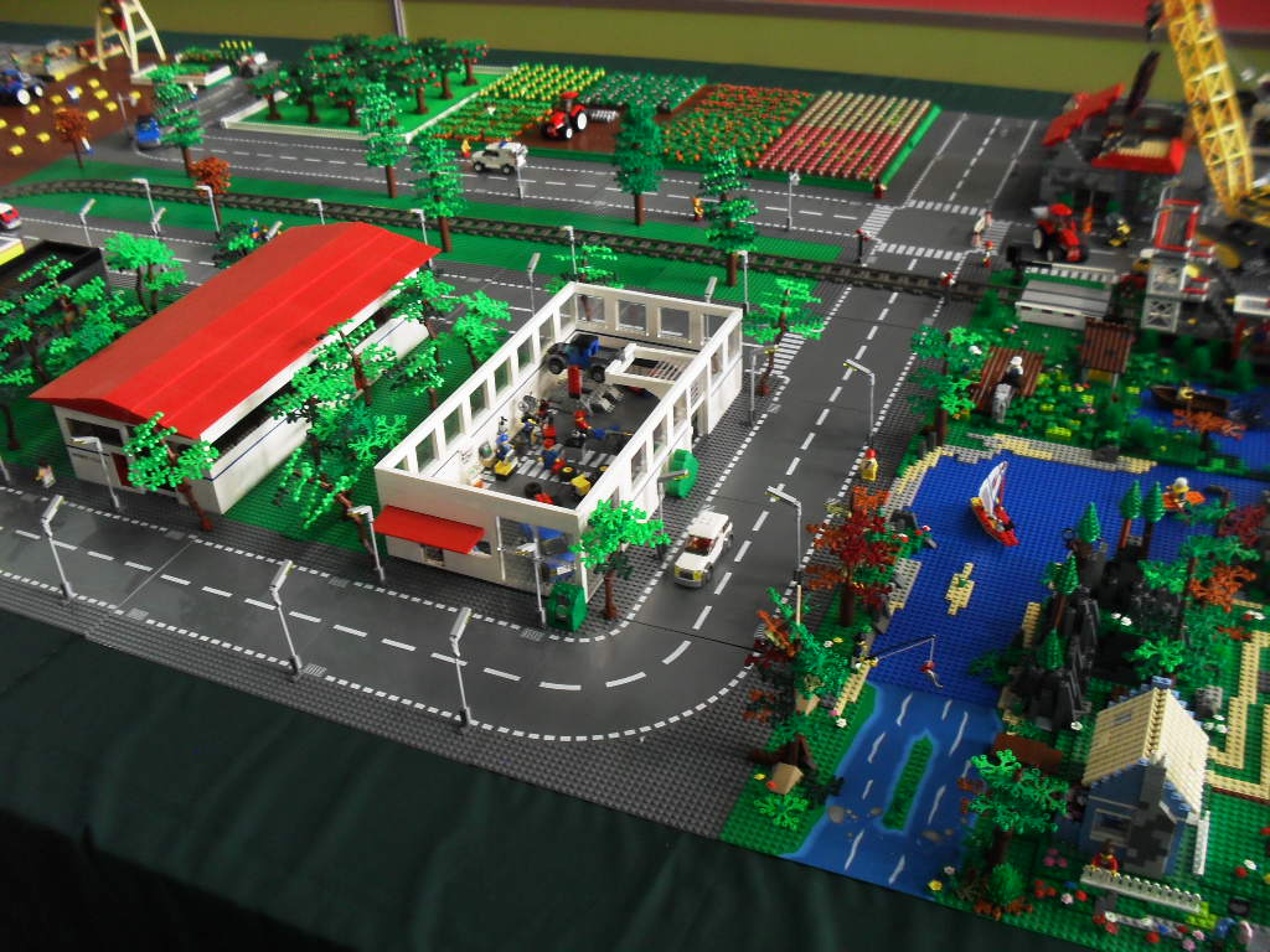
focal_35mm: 35
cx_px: 635
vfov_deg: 40.7
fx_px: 1284
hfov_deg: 52.6
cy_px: 476
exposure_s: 1/45
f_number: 3.2
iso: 120
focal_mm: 6.3
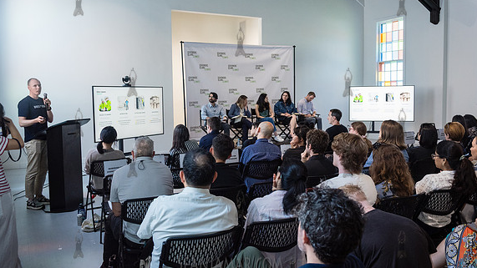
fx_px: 417
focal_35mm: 33
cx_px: 240
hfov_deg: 59.5
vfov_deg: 35.6
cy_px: 122
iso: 4000
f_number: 4
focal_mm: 31
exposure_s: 1/320
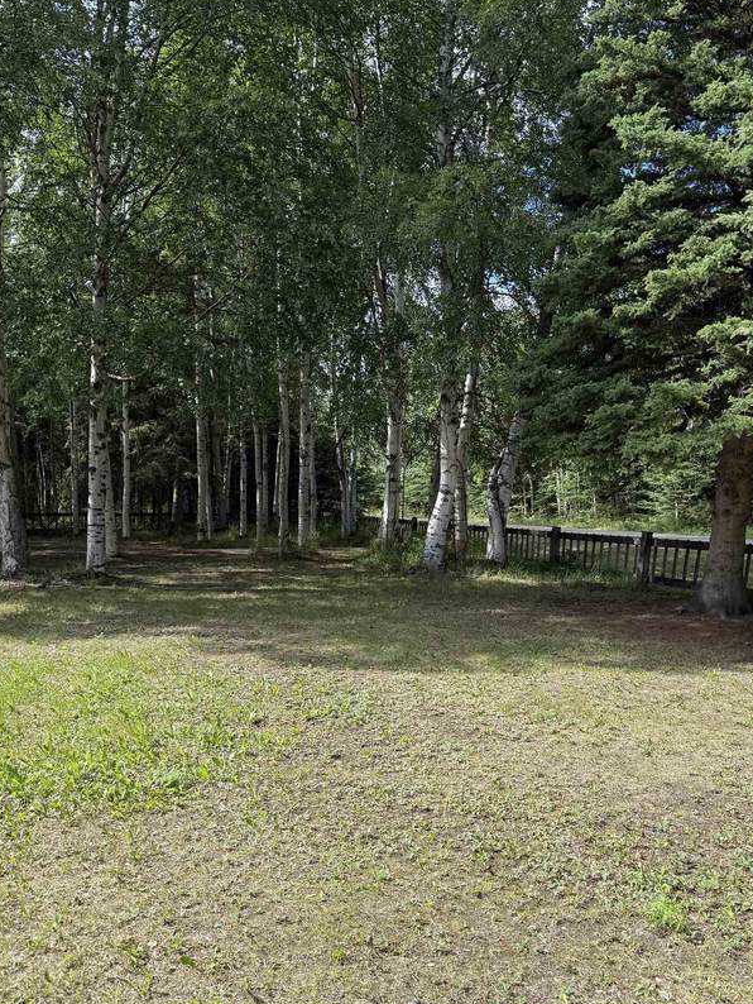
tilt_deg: -4.3
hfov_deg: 48.1
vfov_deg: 61.5
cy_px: 550
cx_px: 430
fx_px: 841
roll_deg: -0.5
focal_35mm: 29
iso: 80
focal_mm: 6.76
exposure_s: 1/1385
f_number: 1.78
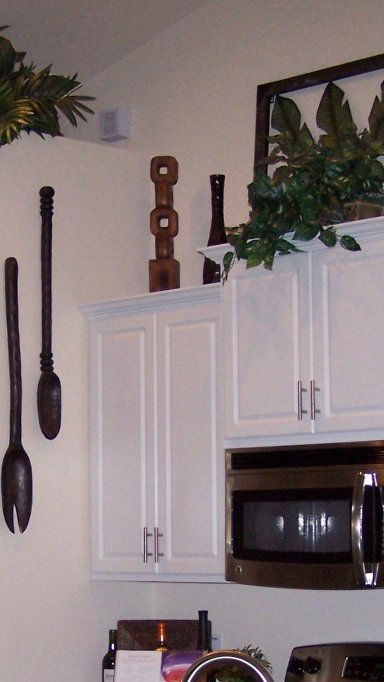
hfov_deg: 13.7
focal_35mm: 88
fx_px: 1592
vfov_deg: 24.0
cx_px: 99
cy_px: 502
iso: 140
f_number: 2.8
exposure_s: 1/60
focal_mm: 6.3
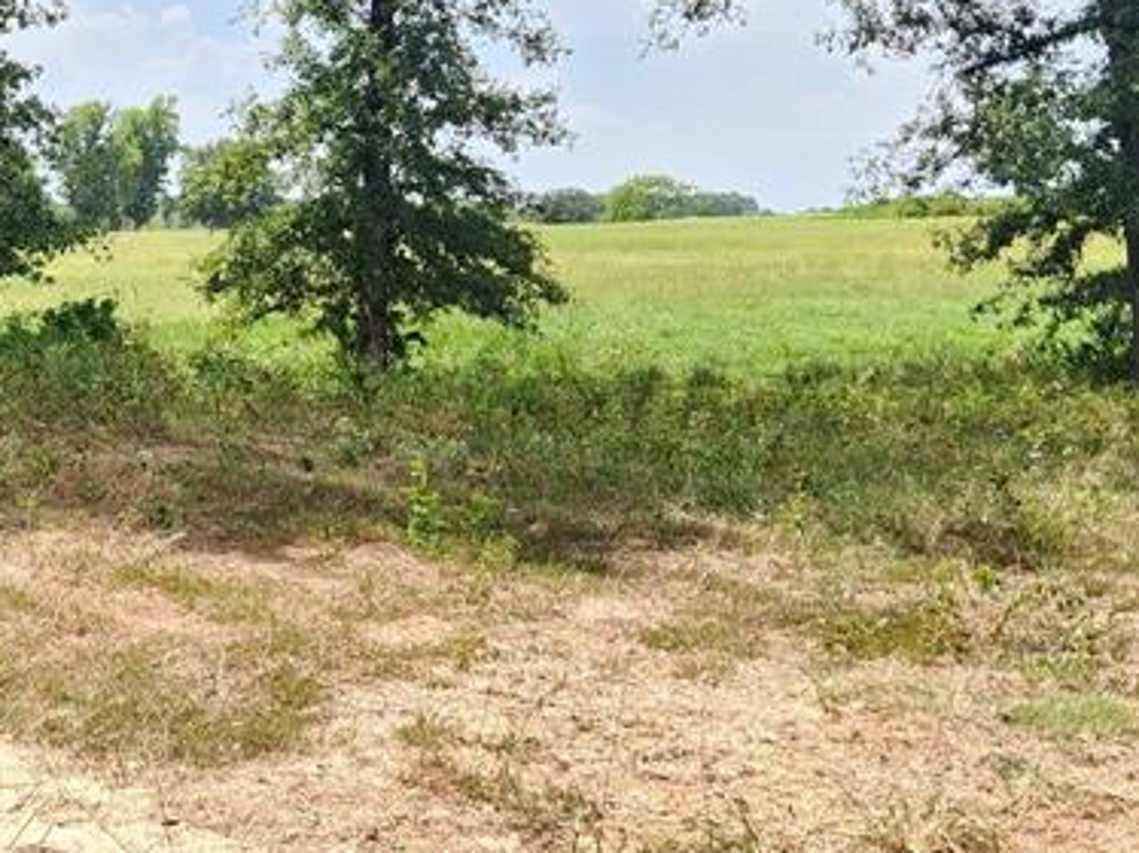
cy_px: 350
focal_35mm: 63
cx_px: 64
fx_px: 2072
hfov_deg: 29.2
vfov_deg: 23.2
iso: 20
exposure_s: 1/405
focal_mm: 5.4
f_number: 1.8
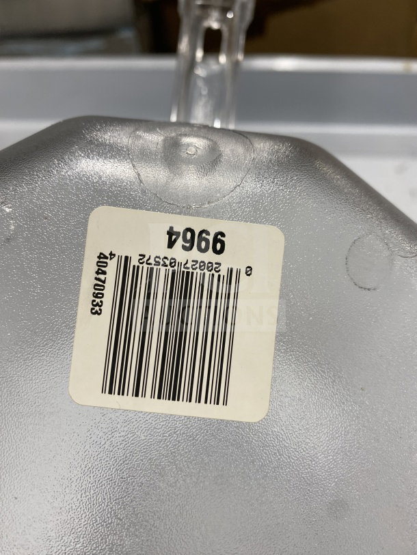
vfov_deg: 69.4
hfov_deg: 54.9
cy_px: 278
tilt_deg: -43.7
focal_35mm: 25
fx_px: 401
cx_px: 208
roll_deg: +5.2
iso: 100
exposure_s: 1/121
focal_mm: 4.25
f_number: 1.8
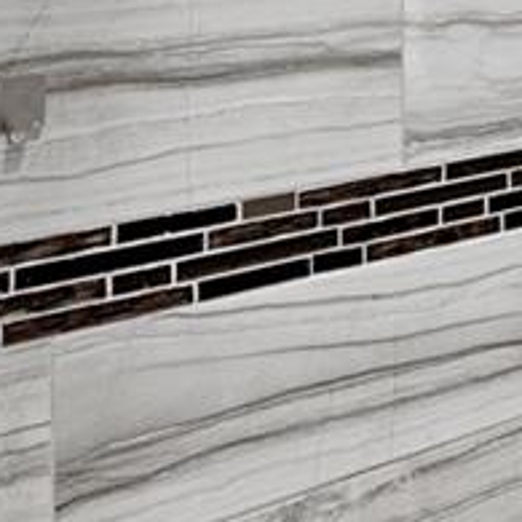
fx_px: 2133
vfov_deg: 13.6
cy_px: -70
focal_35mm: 125
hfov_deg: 11.8
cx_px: 1186
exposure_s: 1/5
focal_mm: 14
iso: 320
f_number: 9
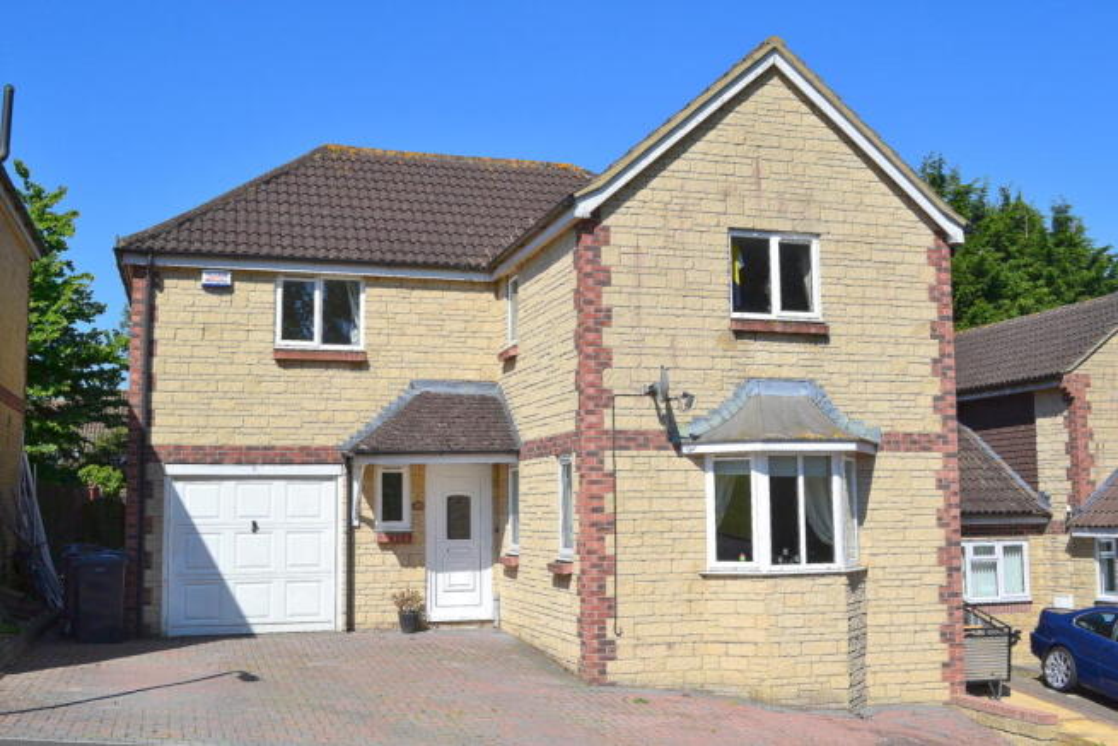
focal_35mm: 36
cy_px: 373
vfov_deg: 36.9
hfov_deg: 53.1
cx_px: 559
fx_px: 1118
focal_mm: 24
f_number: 11
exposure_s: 1/500
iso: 320
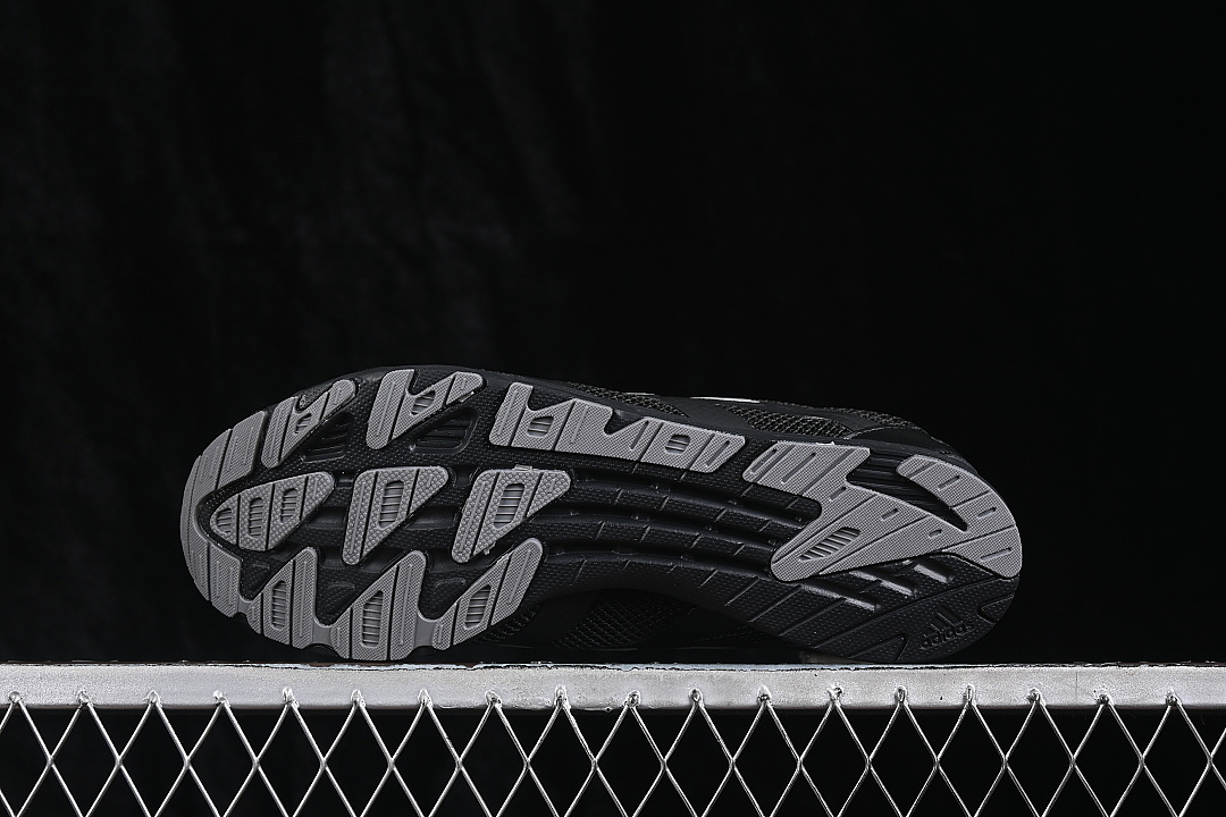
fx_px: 2554
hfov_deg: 27.0
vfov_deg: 18.2
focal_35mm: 75
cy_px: 408
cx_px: 613
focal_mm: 50
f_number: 6.3
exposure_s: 1/60
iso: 160
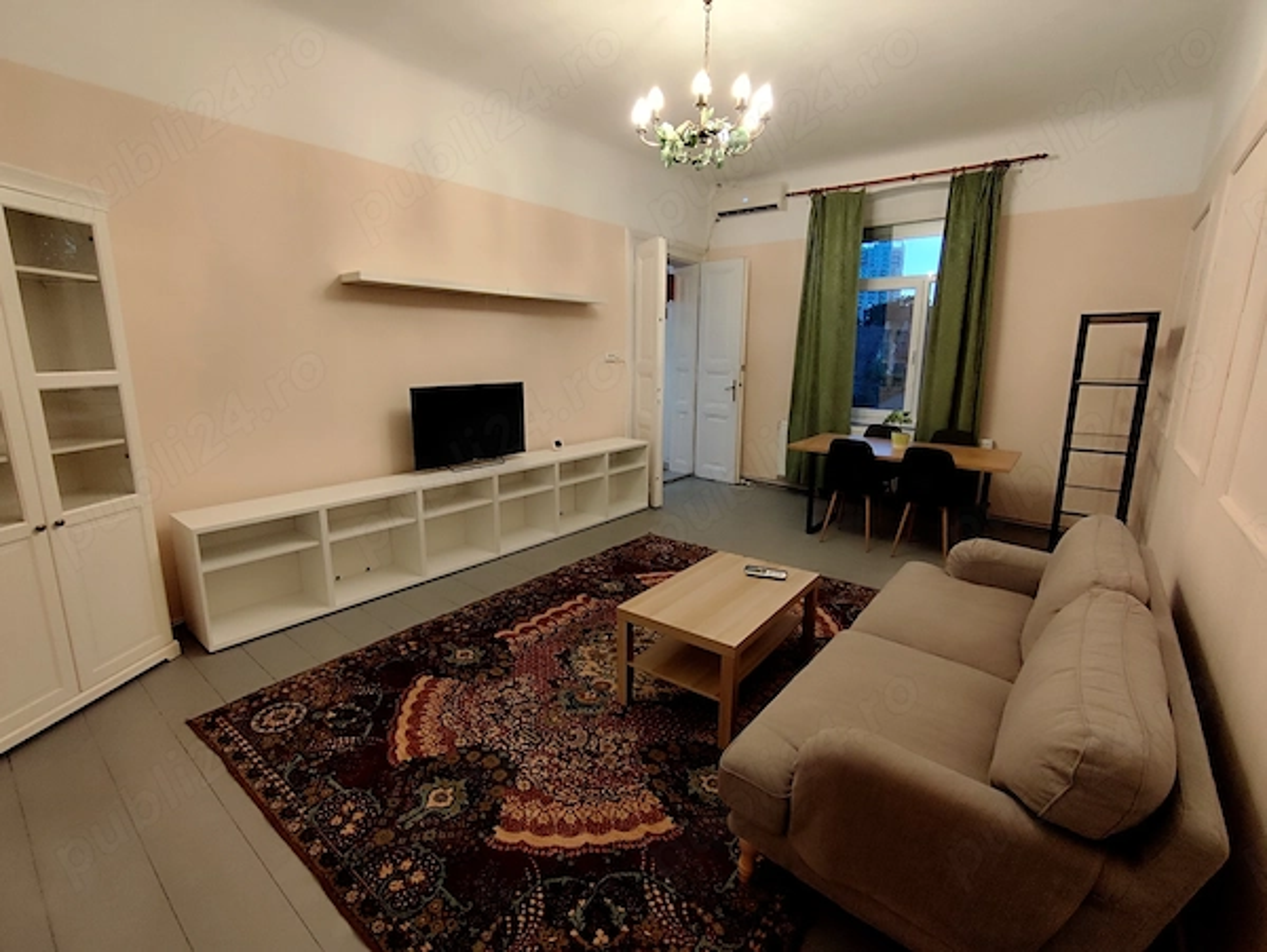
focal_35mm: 16
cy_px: 476
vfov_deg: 78.2
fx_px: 586
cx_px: 634
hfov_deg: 94.5
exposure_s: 1/50
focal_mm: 1.65
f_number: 2.2
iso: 100
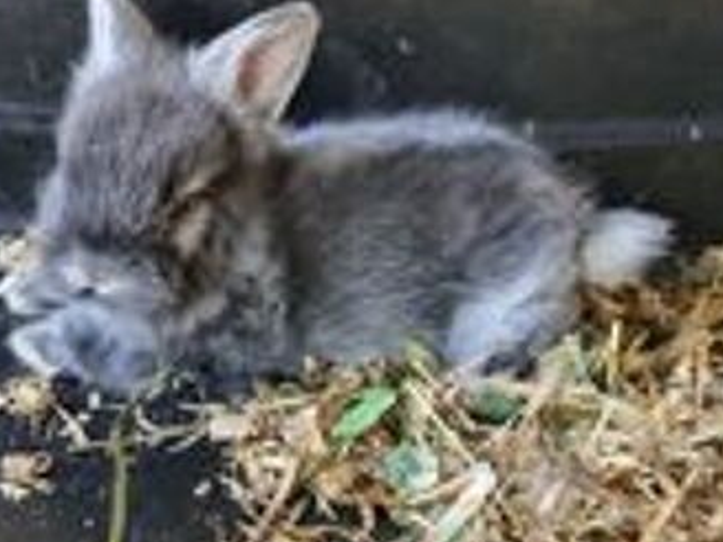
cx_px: 258
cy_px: 161
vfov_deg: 37.1
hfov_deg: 48.4
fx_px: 794
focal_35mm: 38
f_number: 1.8
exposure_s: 1/25
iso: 500
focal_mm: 5.4
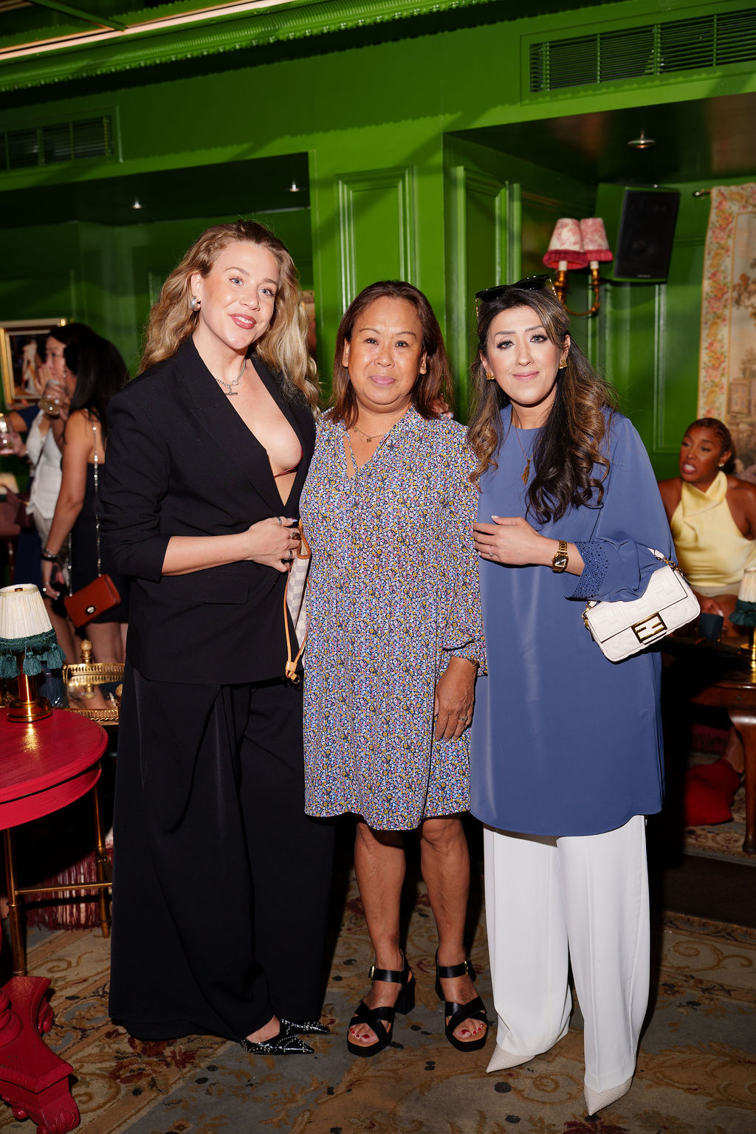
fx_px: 1165
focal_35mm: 37
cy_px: 567
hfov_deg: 35.9
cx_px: 378
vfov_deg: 51.9
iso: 200
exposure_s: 1/250
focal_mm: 37
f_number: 3.2
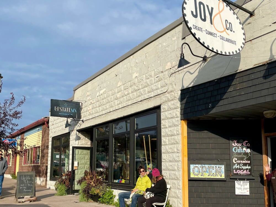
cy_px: 104
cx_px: 138
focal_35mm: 26
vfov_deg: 53.1
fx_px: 207
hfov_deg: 67.3
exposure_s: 1/4132
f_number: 1.6
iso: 32
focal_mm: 4.2
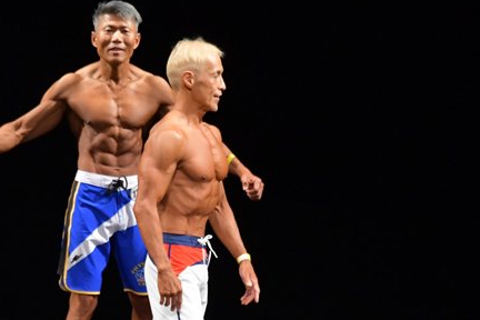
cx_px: 139
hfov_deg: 4.3
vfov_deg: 2.8
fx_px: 6453
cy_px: 239
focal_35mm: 484
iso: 3200
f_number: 5.6
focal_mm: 180
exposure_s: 1/400
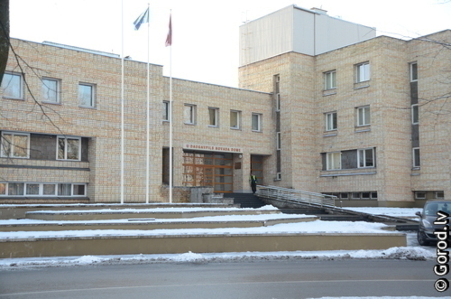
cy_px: 150
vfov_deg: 28.8
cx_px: 226
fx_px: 581
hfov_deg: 42.4
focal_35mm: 46
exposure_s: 1/250
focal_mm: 31
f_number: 4
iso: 400
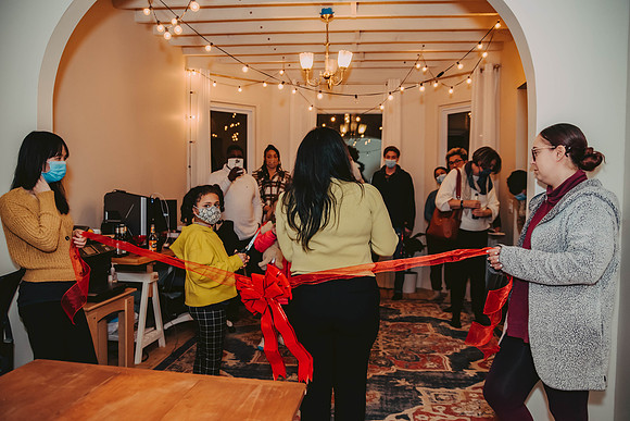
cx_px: 315
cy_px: 210
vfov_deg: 45.2
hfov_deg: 64.0
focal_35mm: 29
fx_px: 505
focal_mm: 28
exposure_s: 1/125
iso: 1250
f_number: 2.8
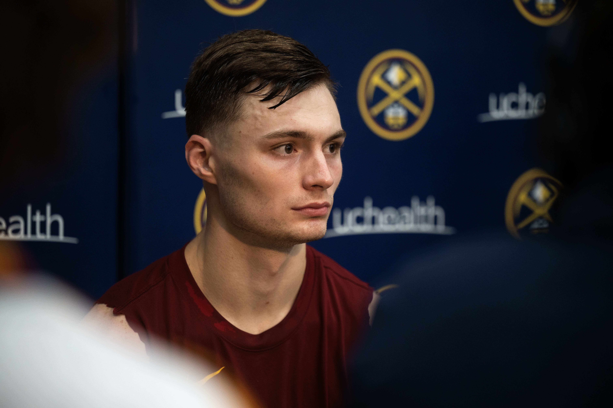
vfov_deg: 10.1
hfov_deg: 15.2
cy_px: 204
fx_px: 2297
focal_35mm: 135
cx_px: 306
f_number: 2.8
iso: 1600
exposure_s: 1/1000
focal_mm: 135
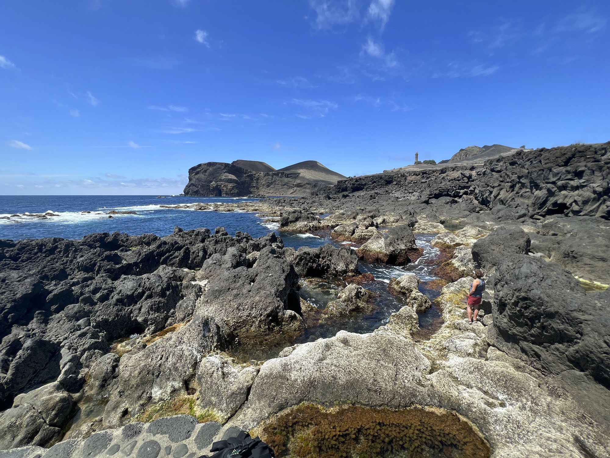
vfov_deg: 89.9
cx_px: 305
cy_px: 229
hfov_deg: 106.2
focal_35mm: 13
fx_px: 229
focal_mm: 1.57
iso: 32
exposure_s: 1/1248
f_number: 1.8
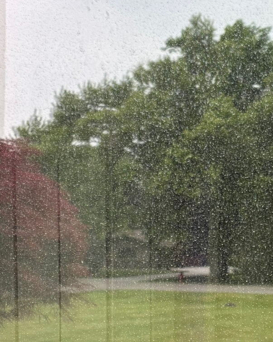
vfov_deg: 27.0
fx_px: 696
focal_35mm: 69
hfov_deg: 22.1
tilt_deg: -3.3
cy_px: 273
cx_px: 181
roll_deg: -0.9
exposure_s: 1/187
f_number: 1.6
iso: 40
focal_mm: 5.96
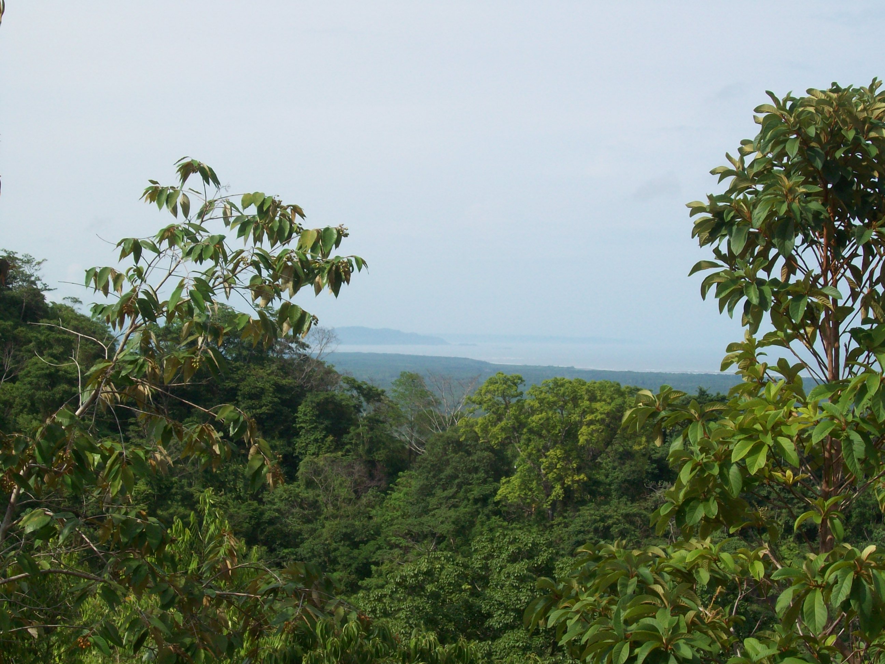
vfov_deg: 21.0
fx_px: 1790
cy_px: 332
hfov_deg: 27.8
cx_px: 442
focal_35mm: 70
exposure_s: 1/378
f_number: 6.7
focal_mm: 11.6
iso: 80
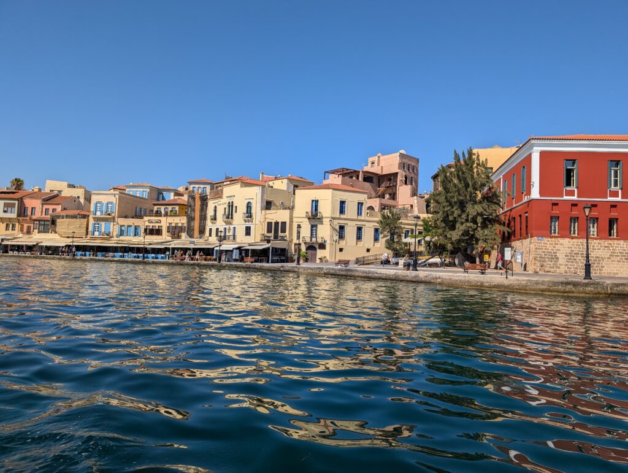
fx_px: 436
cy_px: 236
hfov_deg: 71.5
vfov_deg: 56.9
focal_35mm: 24
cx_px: 314
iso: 19
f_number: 1.68
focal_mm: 6.9
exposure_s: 1/2208
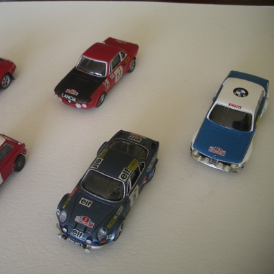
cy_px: 135
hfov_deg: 39.6
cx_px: 93
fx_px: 376
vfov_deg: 40.0
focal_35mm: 42
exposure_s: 1/60
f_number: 2.6
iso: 80
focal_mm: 5.8
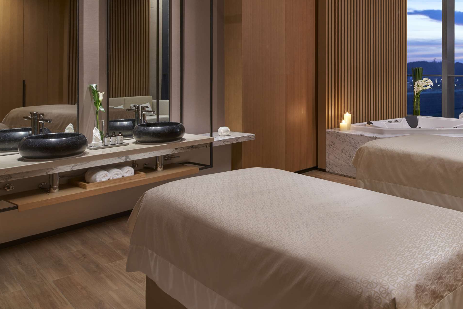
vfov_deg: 37.8
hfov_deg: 51.4
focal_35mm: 34
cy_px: 71
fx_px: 437
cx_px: 387
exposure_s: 2.5
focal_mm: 17
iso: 200
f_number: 13
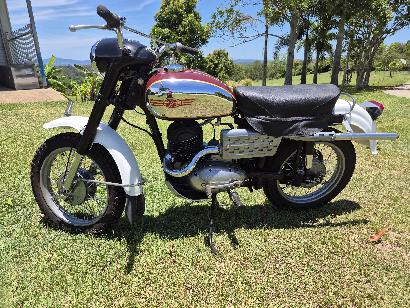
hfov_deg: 73.9
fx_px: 272
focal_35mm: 23
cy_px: 154
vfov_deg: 58.9
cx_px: 205
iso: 25
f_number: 1.8
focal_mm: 5.4
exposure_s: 1/1532
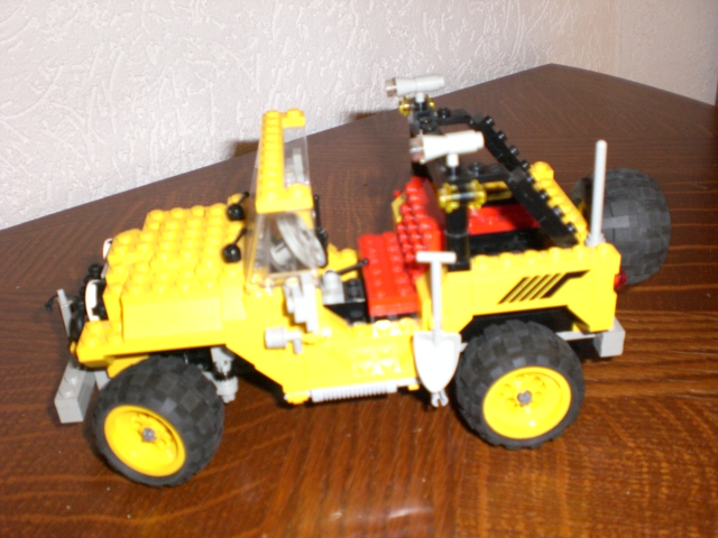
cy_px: 269
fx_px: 788
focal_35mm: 38
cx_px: 359
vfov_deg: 37.7
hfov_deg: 49.0
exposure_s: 1/60
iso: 200
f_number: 3.1
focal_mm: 6.3
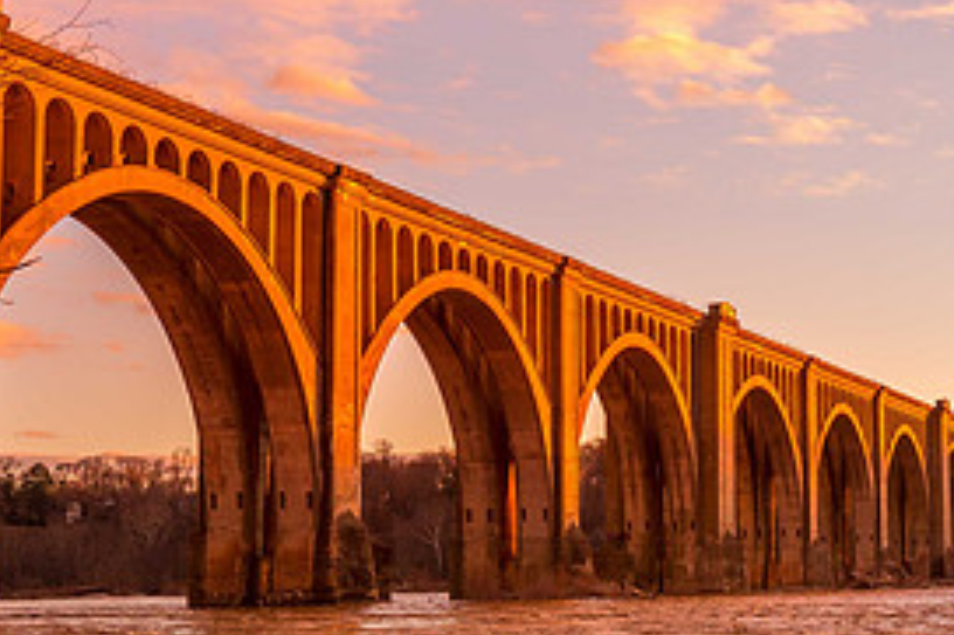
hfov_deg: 26.4
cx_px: 670
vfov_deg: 17.9
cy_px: 325
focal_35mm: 76
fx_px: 2013
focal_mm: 16
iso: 100
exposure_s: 1/200
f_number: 4.5
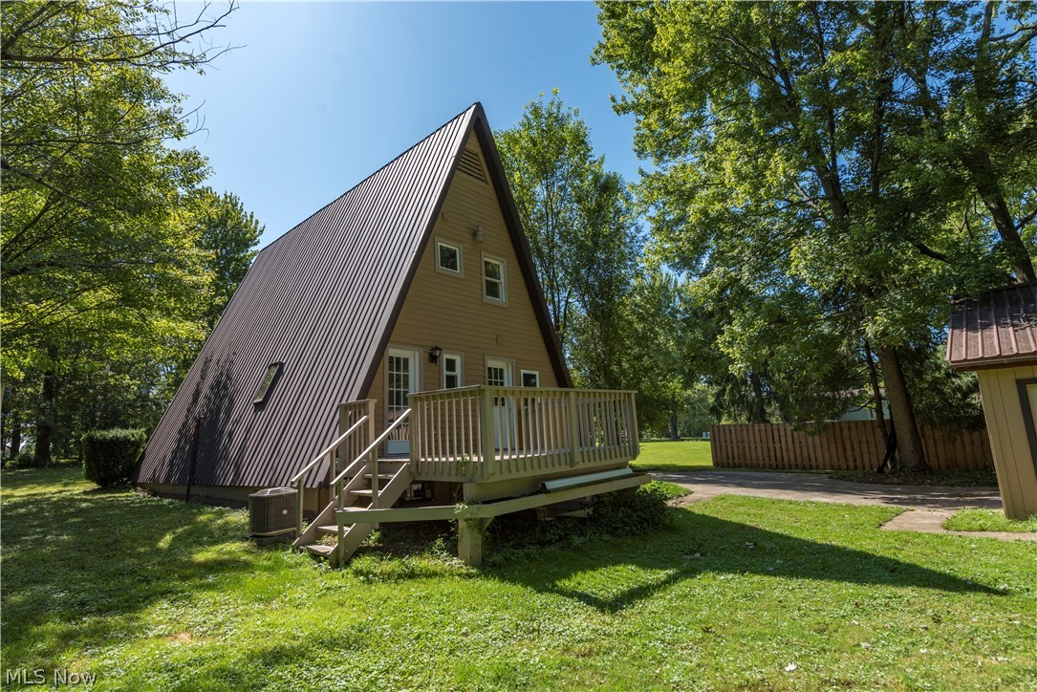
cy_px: 346
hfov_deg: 86.9
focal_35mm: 19
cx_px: 518
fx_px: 547
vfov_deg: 64.6
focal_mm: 19
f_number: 8
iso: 200
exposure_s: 1/500
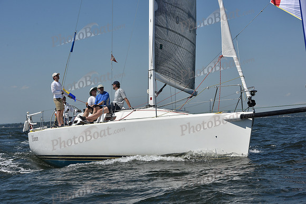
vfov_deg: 19.5
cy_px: 102
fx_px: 595
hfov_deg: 28.8
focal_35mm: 70
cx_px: 153
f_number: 10
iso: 250
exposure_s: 1/1250
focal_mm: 70
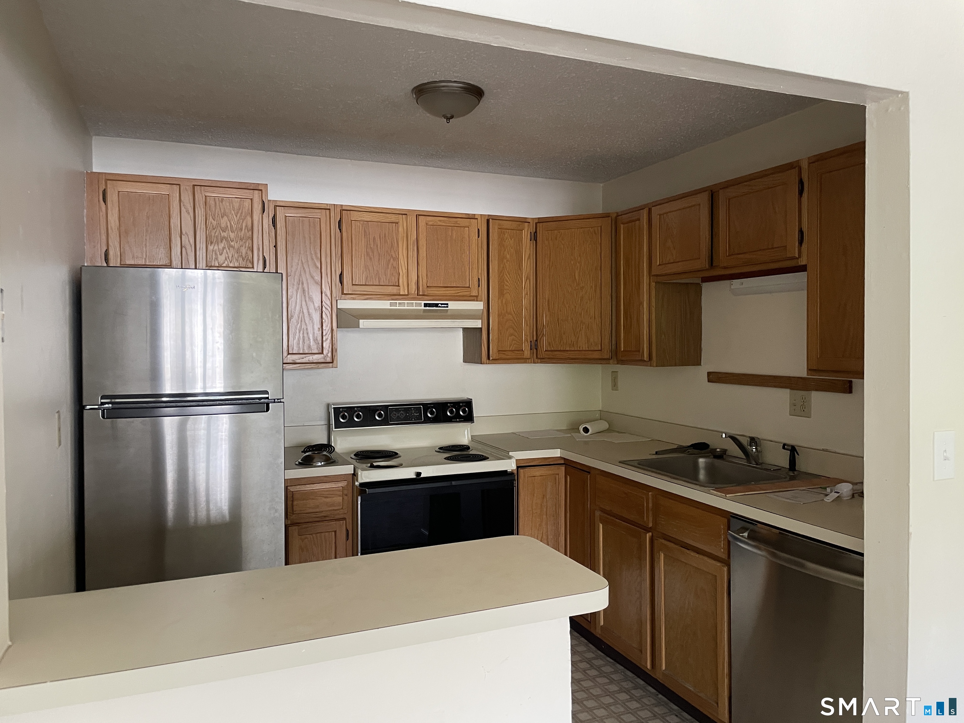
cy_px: 362
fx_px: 724
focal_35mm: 26
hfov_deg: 67.3
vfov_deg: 53.1
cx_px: 482
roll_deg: +0.6
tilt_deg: -1.7
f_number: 1.6
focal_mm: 4.2
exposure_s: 1/60
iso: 200
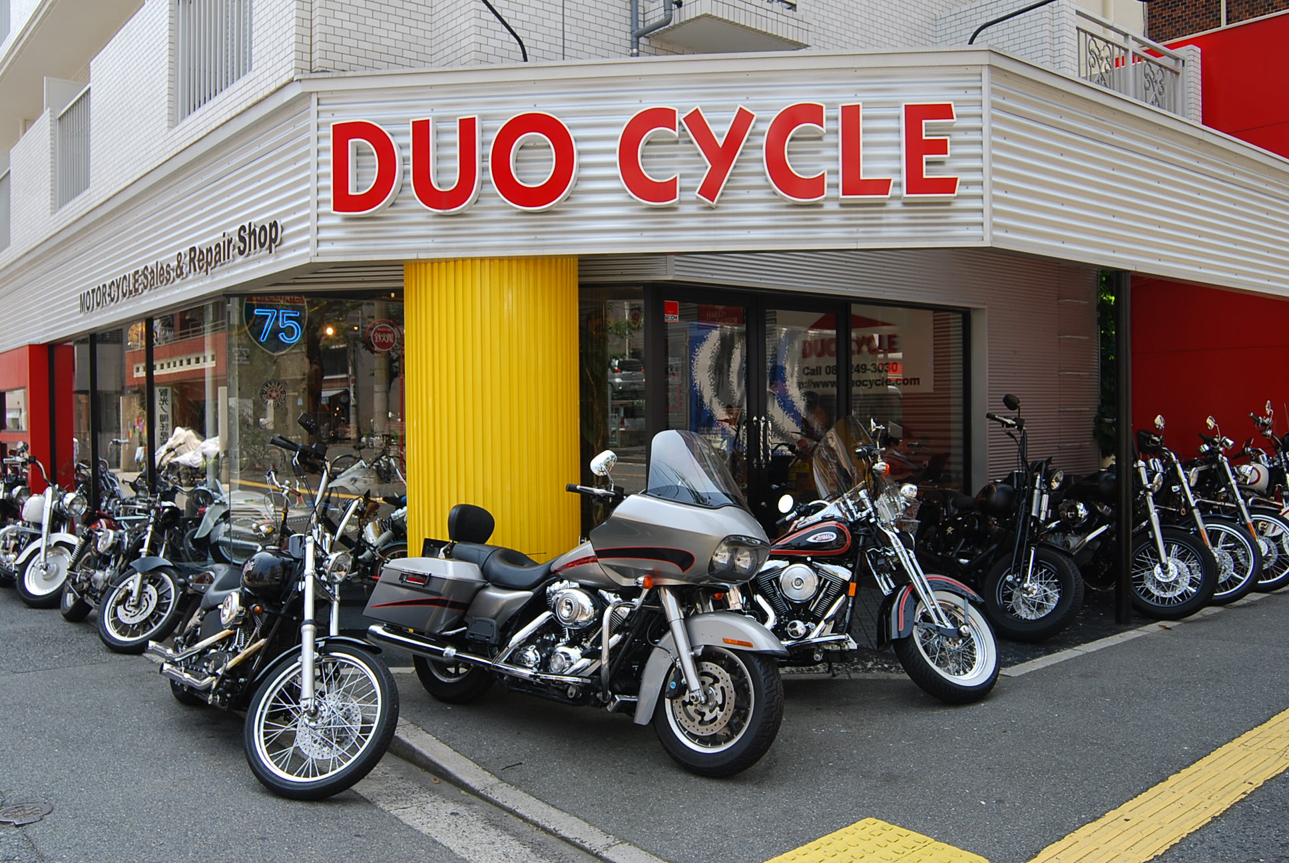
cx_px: 644
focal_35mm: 30
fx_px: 1075
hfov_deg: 61.9
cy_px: 432
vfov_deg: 43.7
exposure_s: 1/125
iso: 125
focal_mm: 20
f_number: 5.6
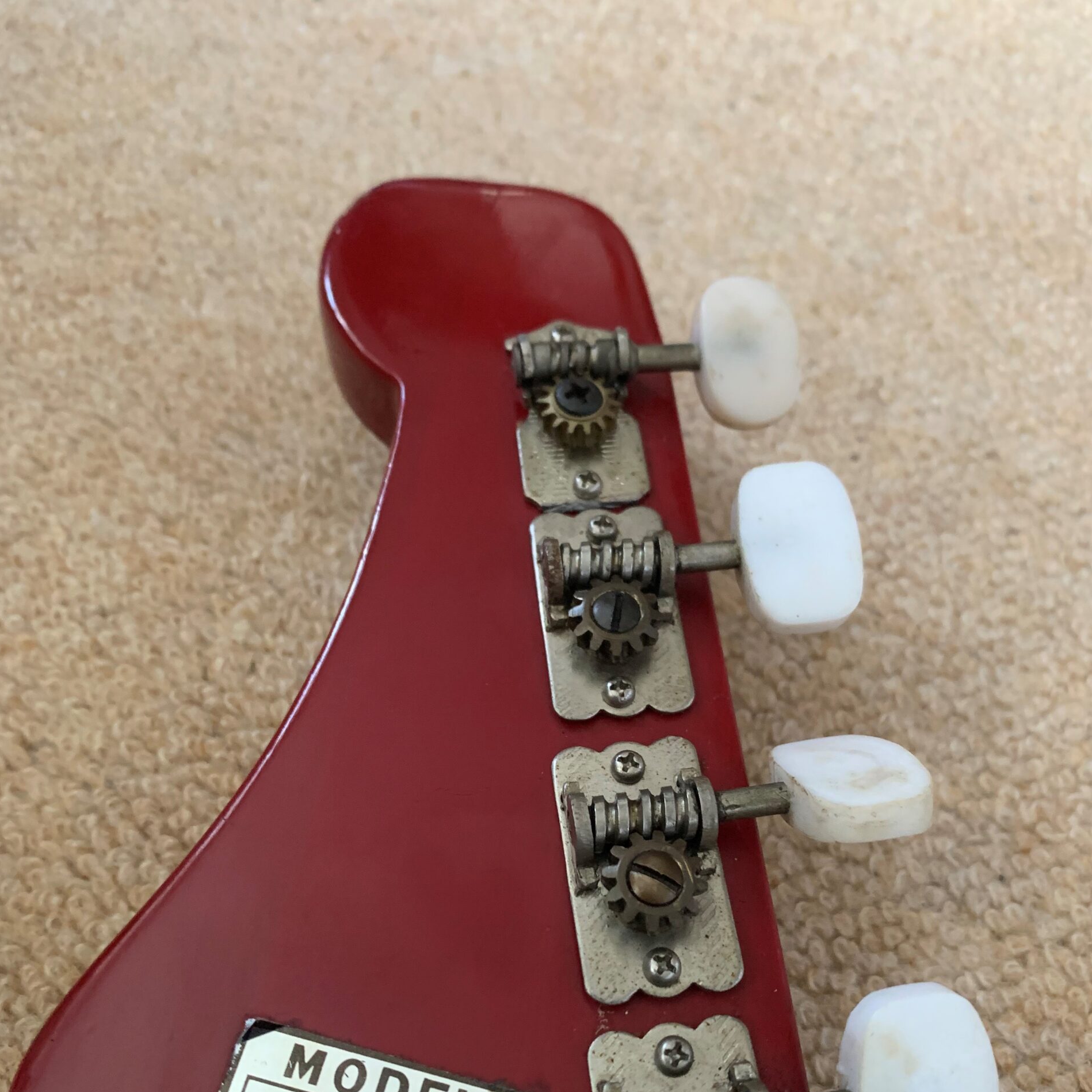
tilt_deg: -59.4
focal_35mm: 31
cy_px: 727
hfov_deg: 52.5
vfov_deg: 51.6
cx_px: 541
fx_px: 1106
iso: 320
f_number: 1.8
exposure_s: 1/60
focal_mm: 4.25
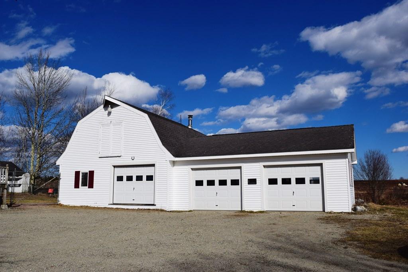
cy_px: 136
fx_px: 374
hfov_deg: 57.2
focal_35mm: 33
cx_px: 204
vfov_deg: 40.0
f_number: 13
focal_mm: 22
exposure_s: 1/1250
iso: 200
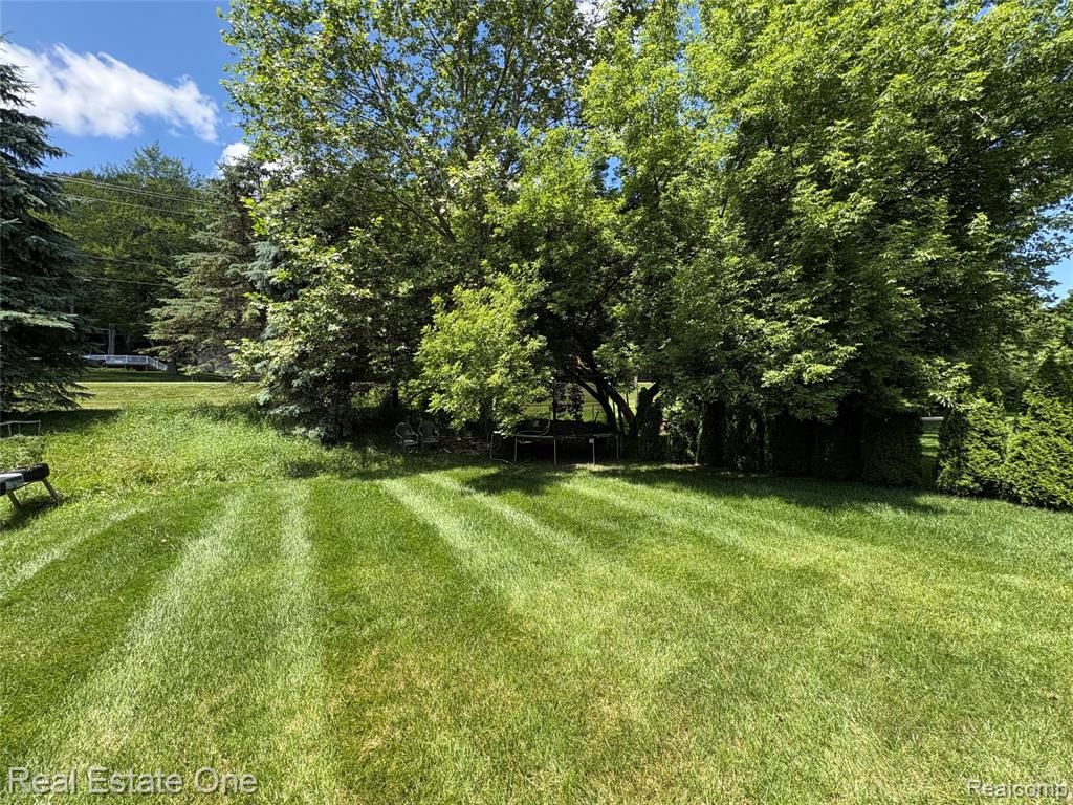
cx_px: 536
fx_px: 434
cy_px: 402
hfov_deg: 102.1
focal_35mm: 14
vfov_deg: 85.7
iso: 40
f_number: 2.2
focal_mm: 2.22
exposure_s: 1/407
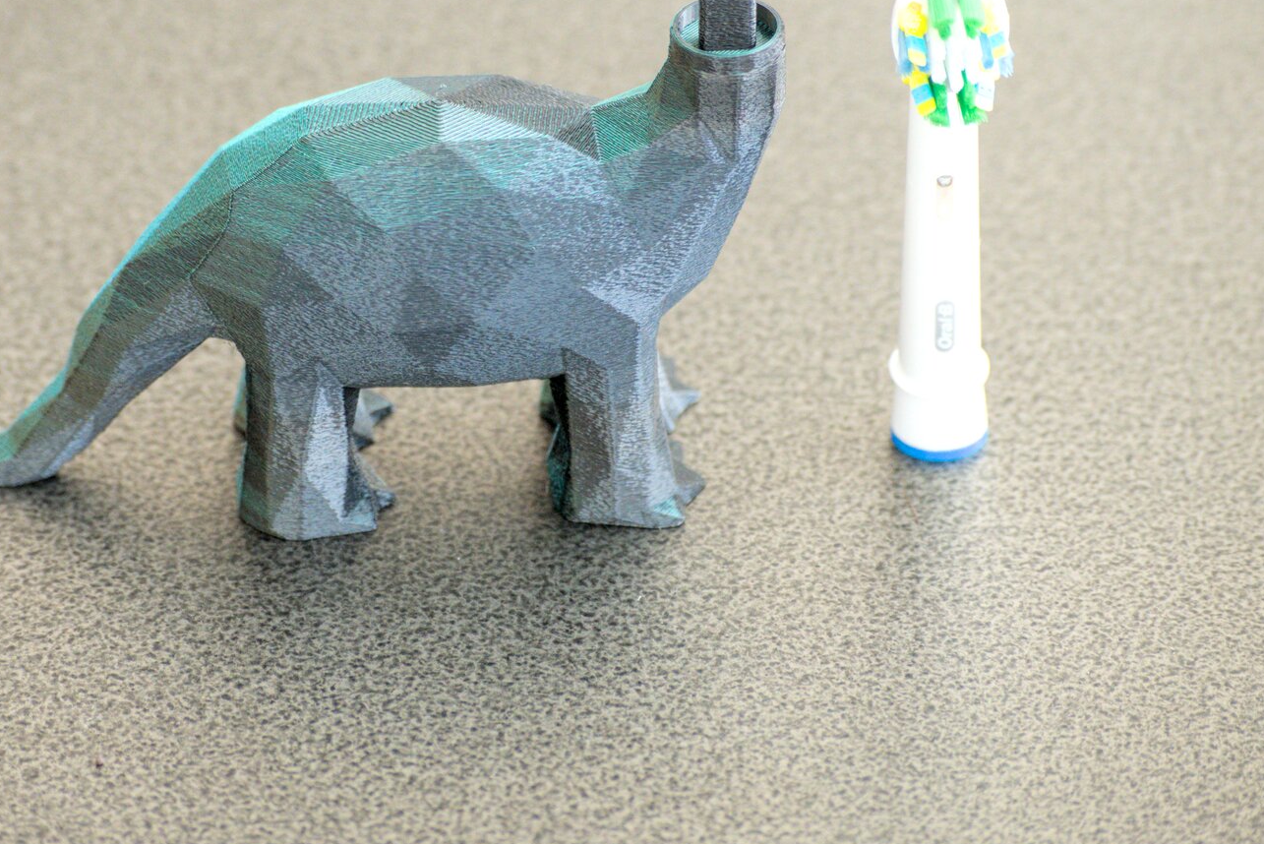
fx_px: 7763
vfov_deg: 6.2
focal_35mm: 221
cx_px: 505
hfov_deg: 9.3
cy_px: 320
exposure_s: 1/125
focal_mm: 95
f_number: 4.2
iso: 1250
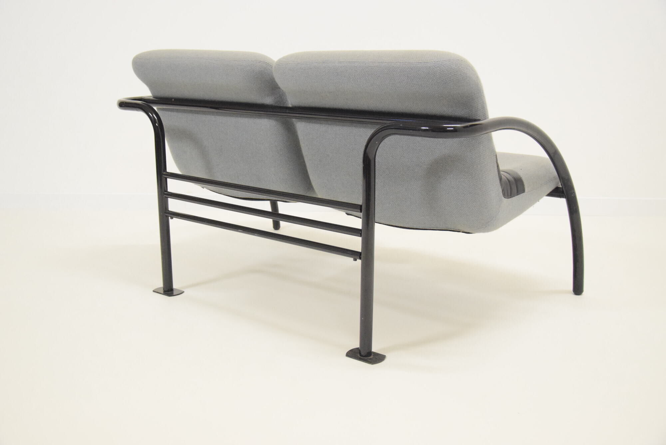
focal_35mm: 39
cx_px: 333
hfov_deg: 49.5
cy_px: 222
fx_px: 722
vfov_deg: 34.2
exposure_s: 1/60
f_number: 4
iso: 4000
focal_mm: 26
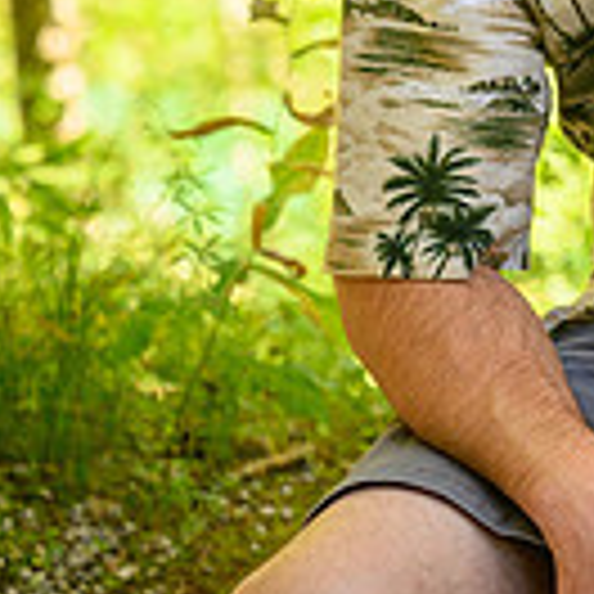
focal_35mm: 261
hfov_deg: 6.5
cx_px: 1188
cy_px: -148
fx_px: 5067
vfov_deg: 6.7
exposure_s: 1/250
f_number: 4
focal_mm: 70
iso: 400
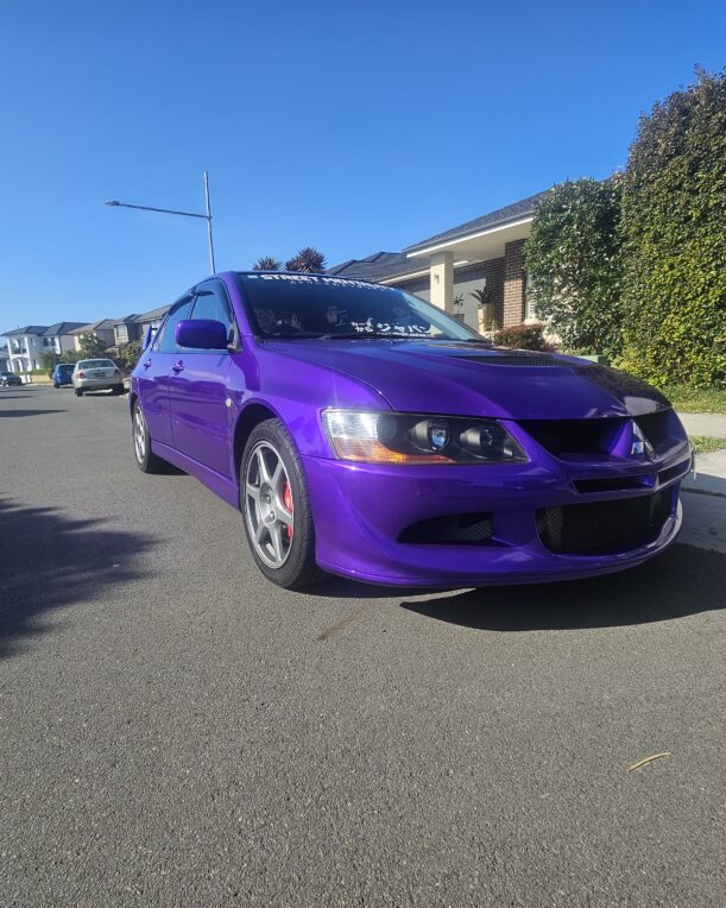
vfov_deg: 89.6
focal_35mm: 17
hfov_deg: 76.8
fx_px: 457
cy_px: 454
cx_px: 333
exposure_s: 1/1849
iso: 50
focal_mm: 2.2
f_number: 2.2
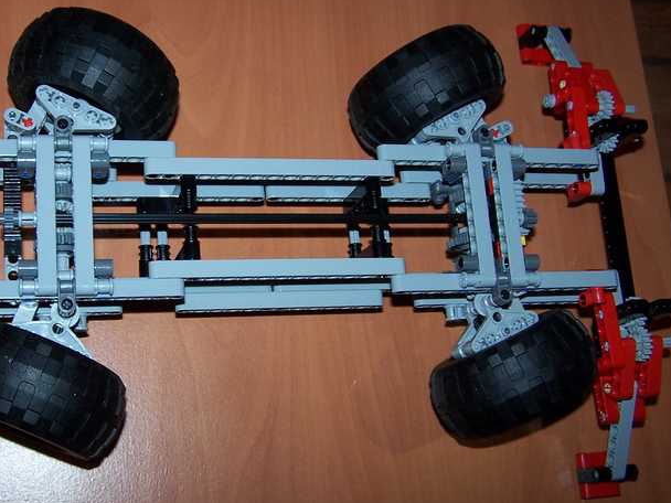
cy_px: 266
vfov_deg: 29.1
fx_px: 969
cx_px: 246
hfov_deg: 37.9
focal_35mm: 50
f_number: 2.8
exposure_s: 1/60
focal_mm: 6.3
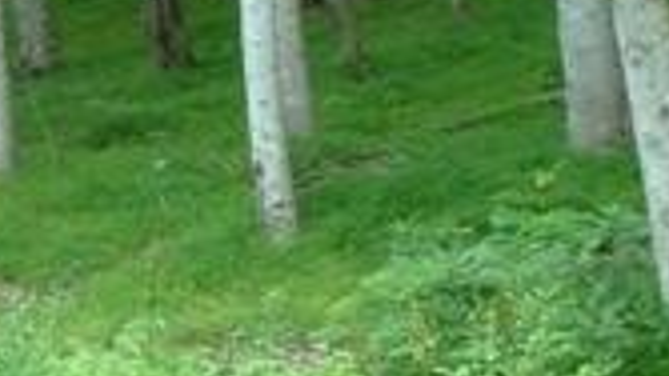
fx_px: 4081
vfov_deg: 5.3
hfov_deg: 9.0
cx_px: -445
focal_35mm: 230
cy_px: 260
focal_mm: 9.1
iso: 320
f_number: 3.9
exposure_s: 1/60
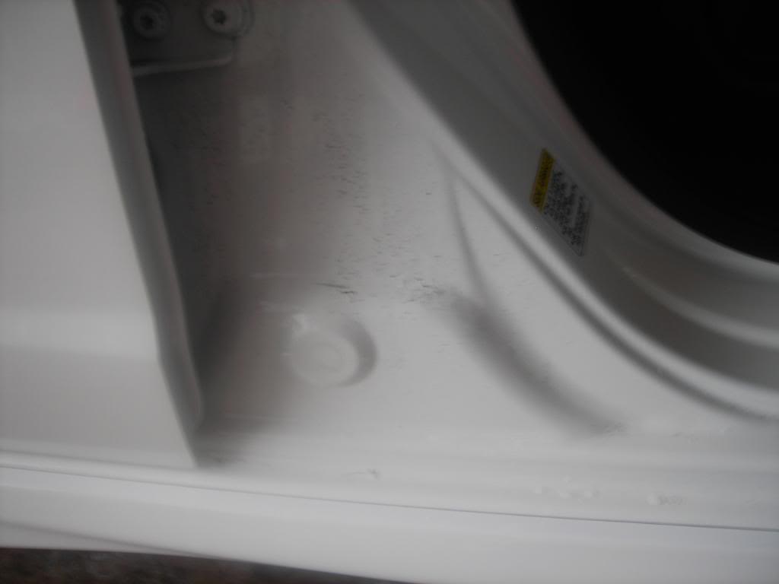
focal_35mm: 38
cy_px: 292
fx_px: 855
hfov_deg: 49.0
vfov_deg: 37.7
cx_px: 390
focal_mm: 6.3
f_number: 3.2
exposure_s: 1/17
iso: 50
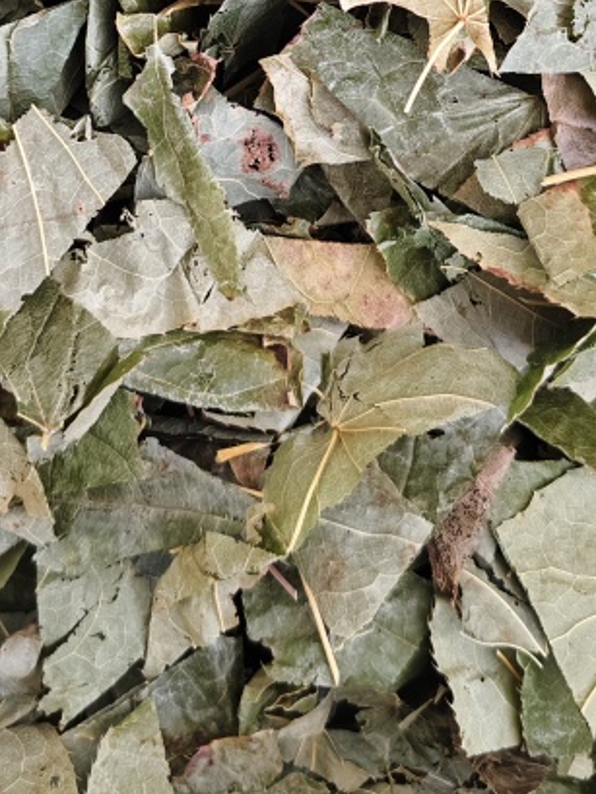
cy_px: -15
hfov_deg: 24.4
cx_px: 307
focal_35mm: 60
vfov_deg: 29.8
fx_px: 1377
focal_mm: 5.56
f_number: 1.88
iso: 606
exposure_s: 1/100
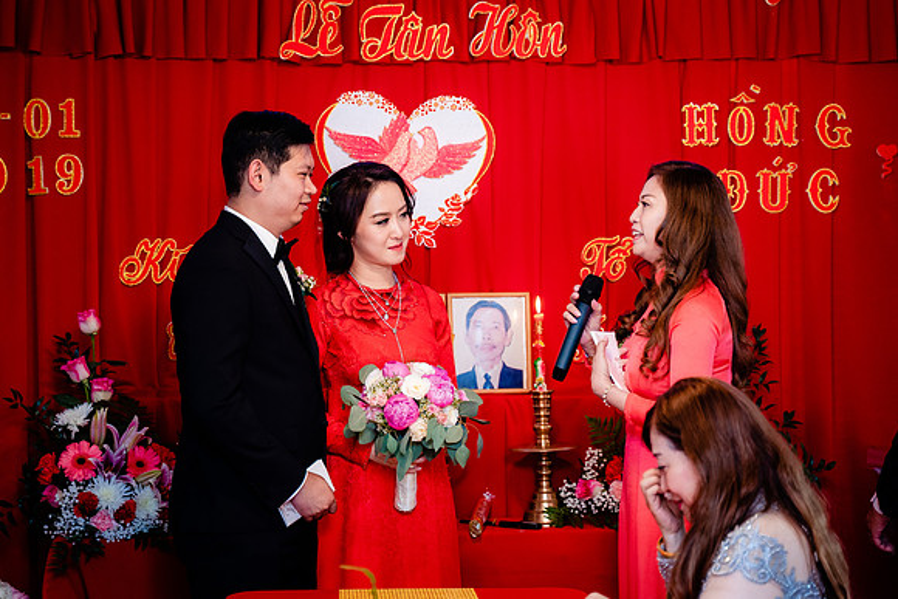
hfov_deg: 26.1
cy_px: 284
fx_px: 1937
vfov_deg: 17.6
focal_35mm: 78
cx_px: 458
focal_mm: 67
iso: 1250
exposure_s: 1/160
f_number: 2.8
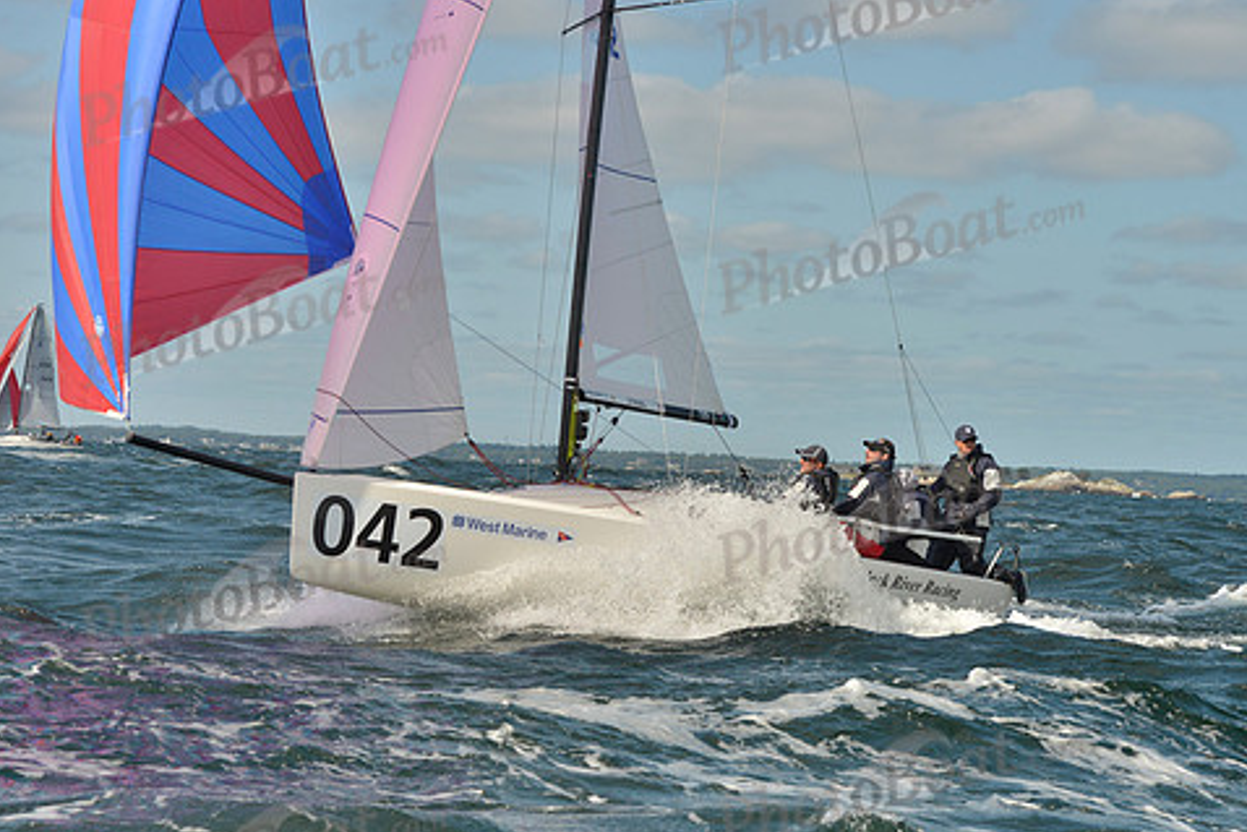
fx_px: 3361
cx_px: 584
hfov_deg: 21.0
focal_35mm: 97
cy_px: 419
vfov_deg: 14.1
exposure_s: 1/1000
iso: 400
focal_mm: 80
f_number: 11
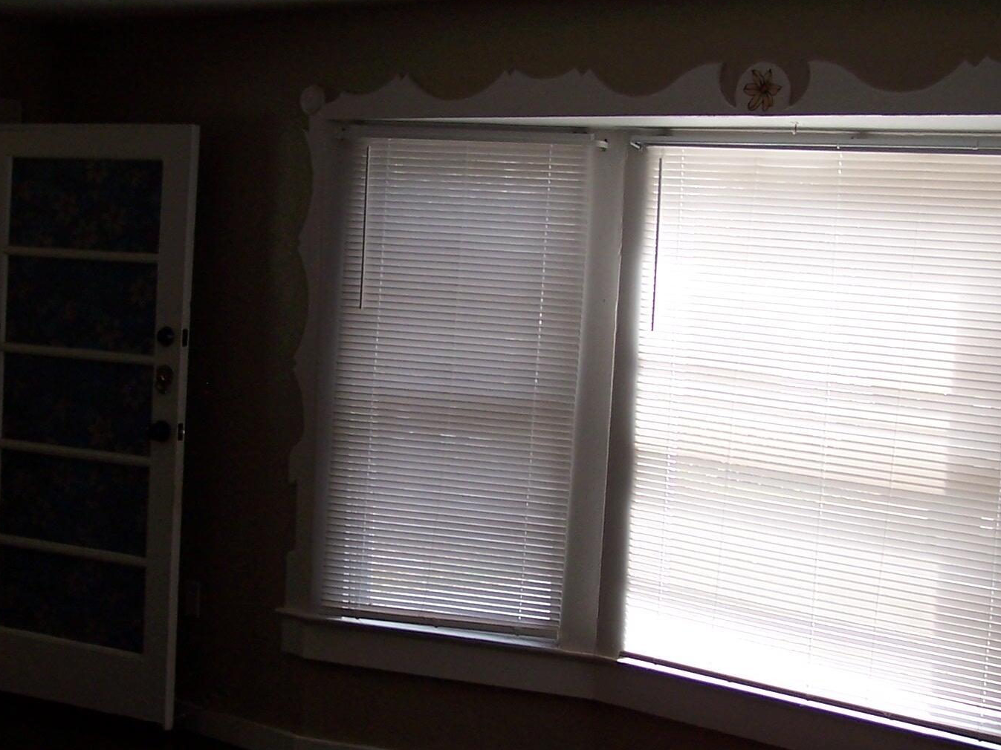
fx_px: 1879
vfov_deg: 22.5
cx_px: 492
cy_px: 454
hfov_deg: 29.8
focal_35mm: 65
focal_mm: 6.3
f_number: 2.8
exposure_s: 1/90
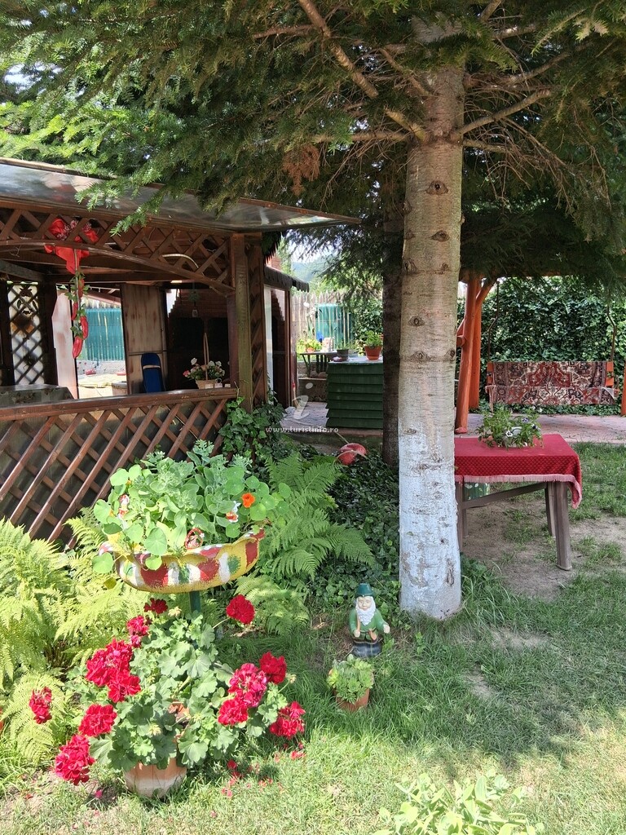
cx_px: 313
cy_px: 418
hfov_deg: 53.1
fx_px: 627
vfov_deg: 67.3
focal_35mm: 26
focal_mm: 3.98
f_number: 1.8
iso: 25
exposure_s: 1/149
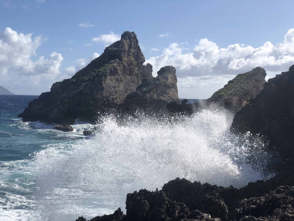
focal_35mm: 52
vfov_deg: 28.0
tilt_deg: -2.7
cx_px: 147
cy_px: 110
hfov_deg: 36.8
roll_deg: +0.0
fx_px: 442
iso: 16
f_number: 2.4
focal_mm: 6
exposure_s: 1/2288
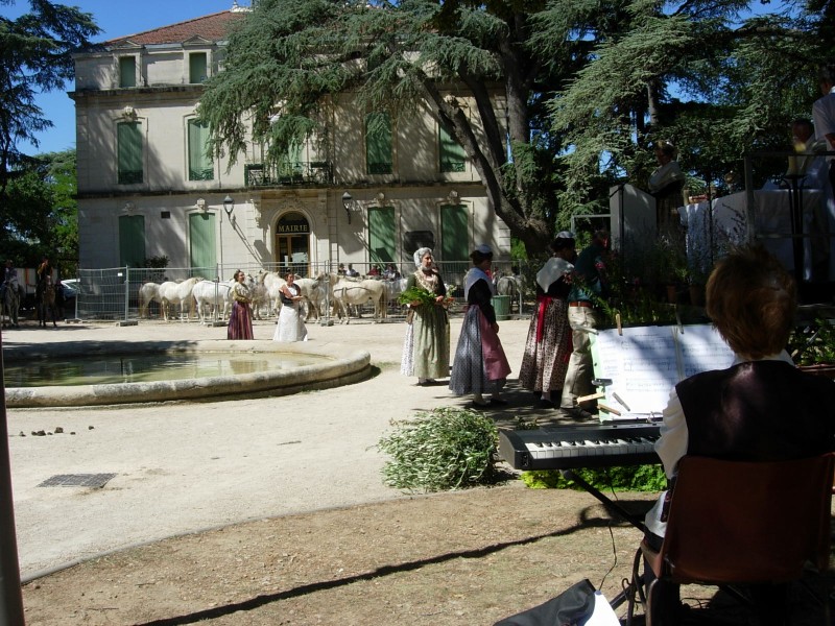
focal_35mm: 38
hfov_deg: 49.0
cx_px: 418
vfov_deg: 37.7
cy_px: 313
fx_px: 917
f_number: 4.8
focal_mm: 7.8
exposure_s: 1/664
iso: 64
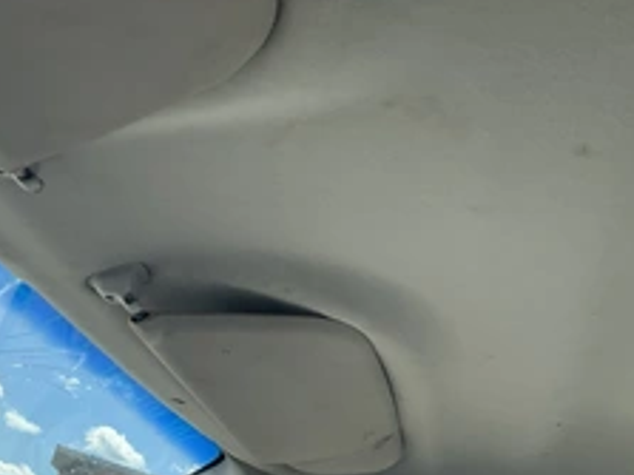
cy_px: 179
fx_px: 952
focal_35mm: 52
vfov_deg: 27.9
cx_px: 284
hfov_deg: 36.8
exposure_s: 1/435
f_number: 1.8
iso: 25
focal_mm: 3
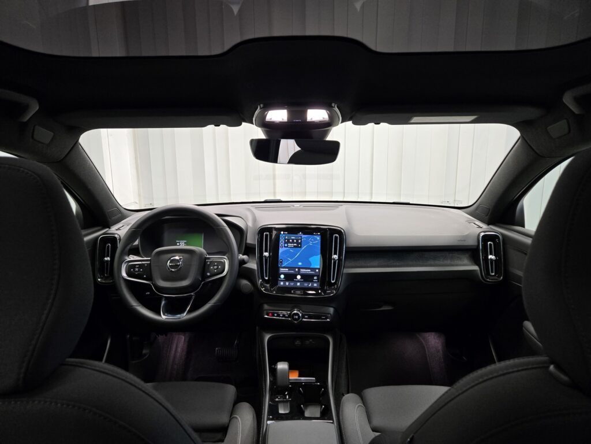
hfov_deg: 73.9
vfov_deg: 58.9
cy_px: 222
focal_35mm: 23
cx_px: 296
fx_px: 393
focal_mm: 5.4
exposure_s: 1/50
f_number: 1.8
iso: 200
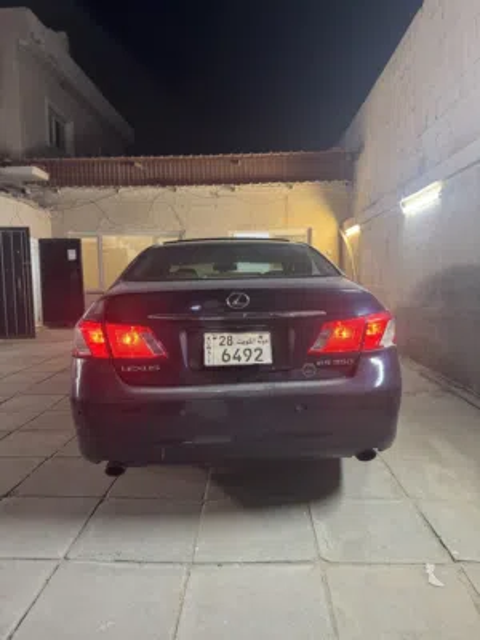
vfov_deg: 71.6
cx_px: 240
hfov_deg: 56.8
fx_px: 444
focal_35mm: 24
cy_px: 320
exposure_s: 1/50
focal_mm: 6.76
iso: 400
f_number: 1.78
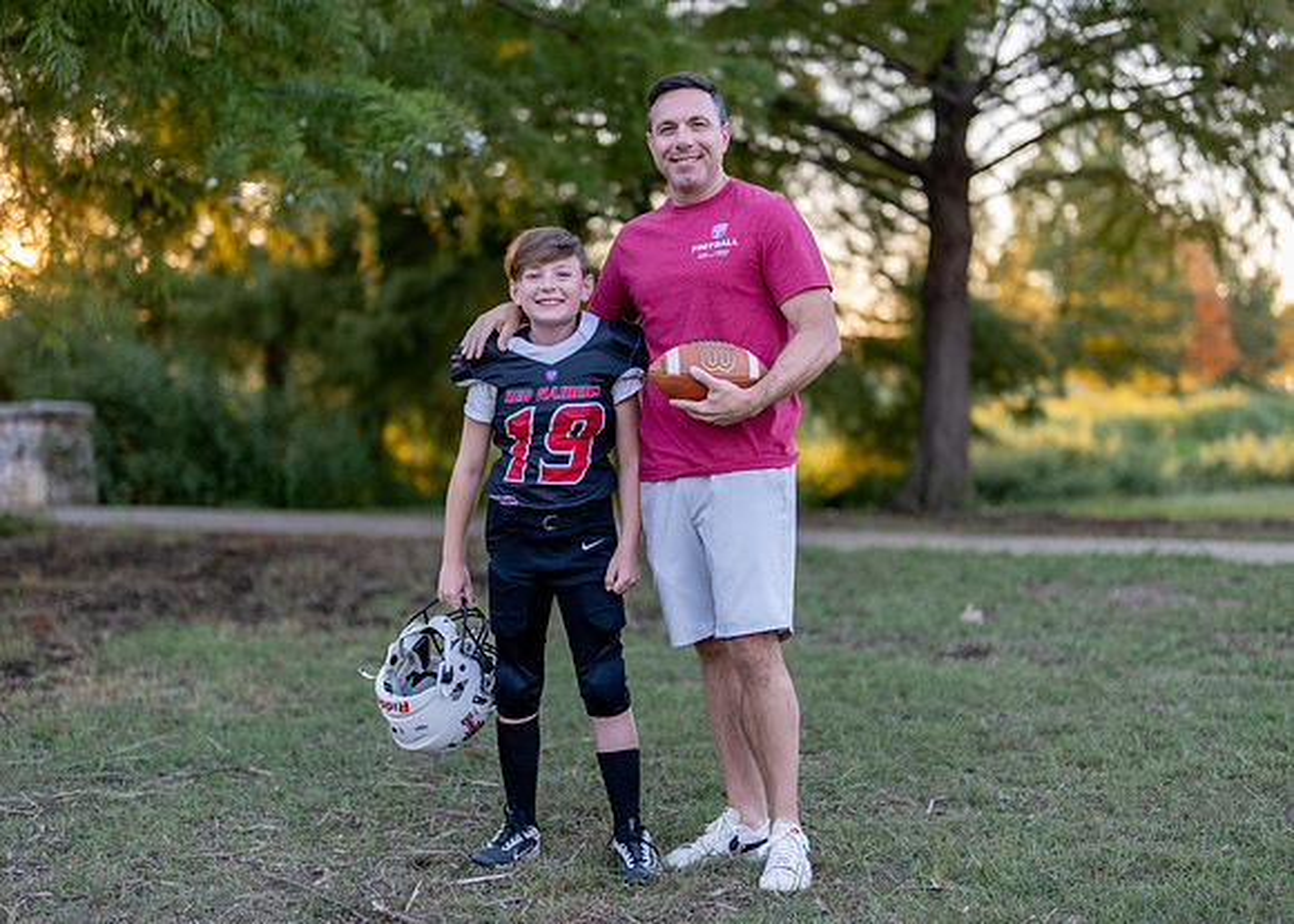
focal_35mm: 58
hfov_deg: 33.7
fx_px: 2135
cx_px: 654
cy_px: 479
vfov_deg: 24.4
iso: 100
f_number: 1.2
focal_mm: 50
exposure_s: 1/400
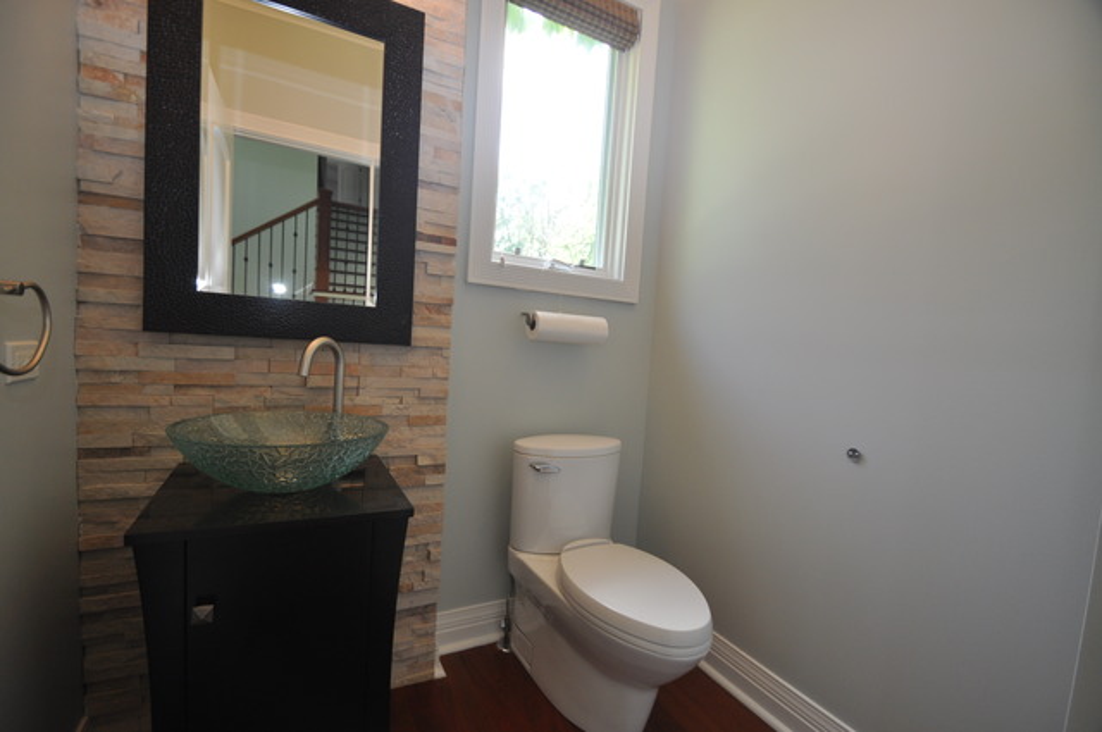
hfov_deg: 100.5
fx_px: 459
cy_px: 366
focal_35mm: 15
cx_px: 551
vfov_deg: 77.2
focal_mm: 10
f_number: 4
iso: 400
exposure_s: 1/60
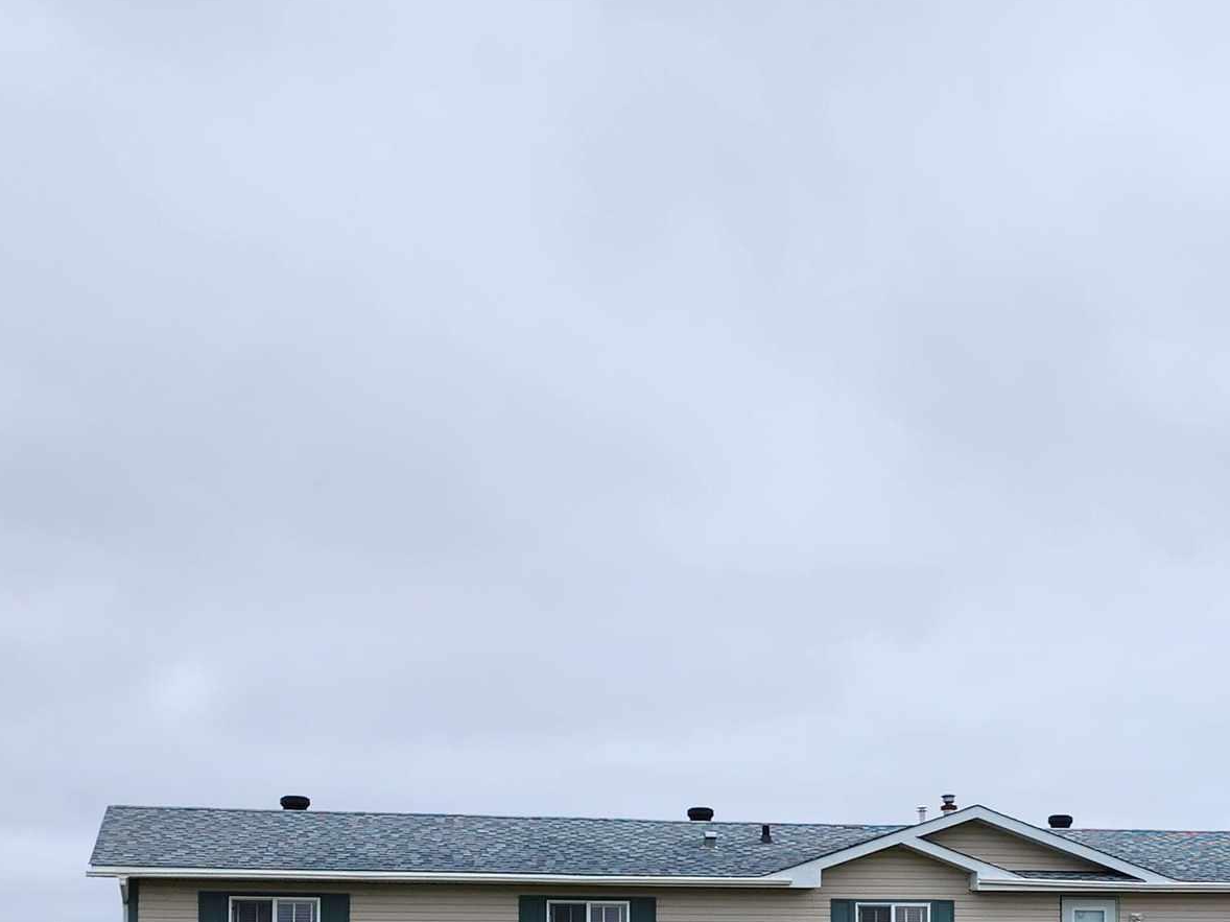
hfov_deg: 31.6
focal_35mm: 60
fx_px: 2132
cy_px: 978
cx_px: 931
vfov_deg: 23.1
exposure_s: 1/560
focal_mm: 6.4
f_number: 1.8
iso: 12
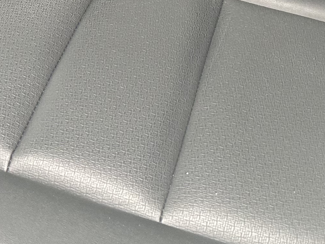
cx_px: 65
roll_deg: +5.3
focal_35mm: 96
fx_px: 901
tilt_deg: -25.0
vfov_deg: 14.3
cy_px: -135
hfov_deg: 20.2
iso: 320
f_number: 1.78
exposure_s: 1/60
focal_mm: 6.86
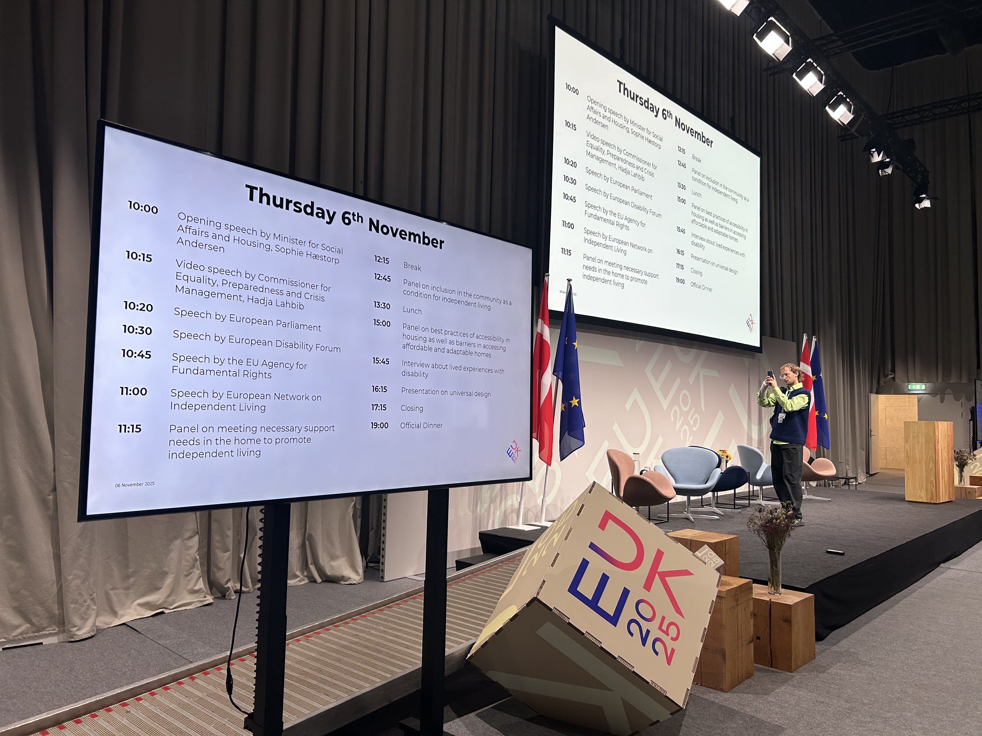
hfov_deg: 67.3
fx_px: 738
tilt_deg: +3.3
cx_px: 491
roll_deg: -1.1
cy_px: 368
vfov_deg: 53.1
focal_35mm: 26
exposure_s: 1/100
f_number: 1.5
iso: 80
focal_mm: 5.7
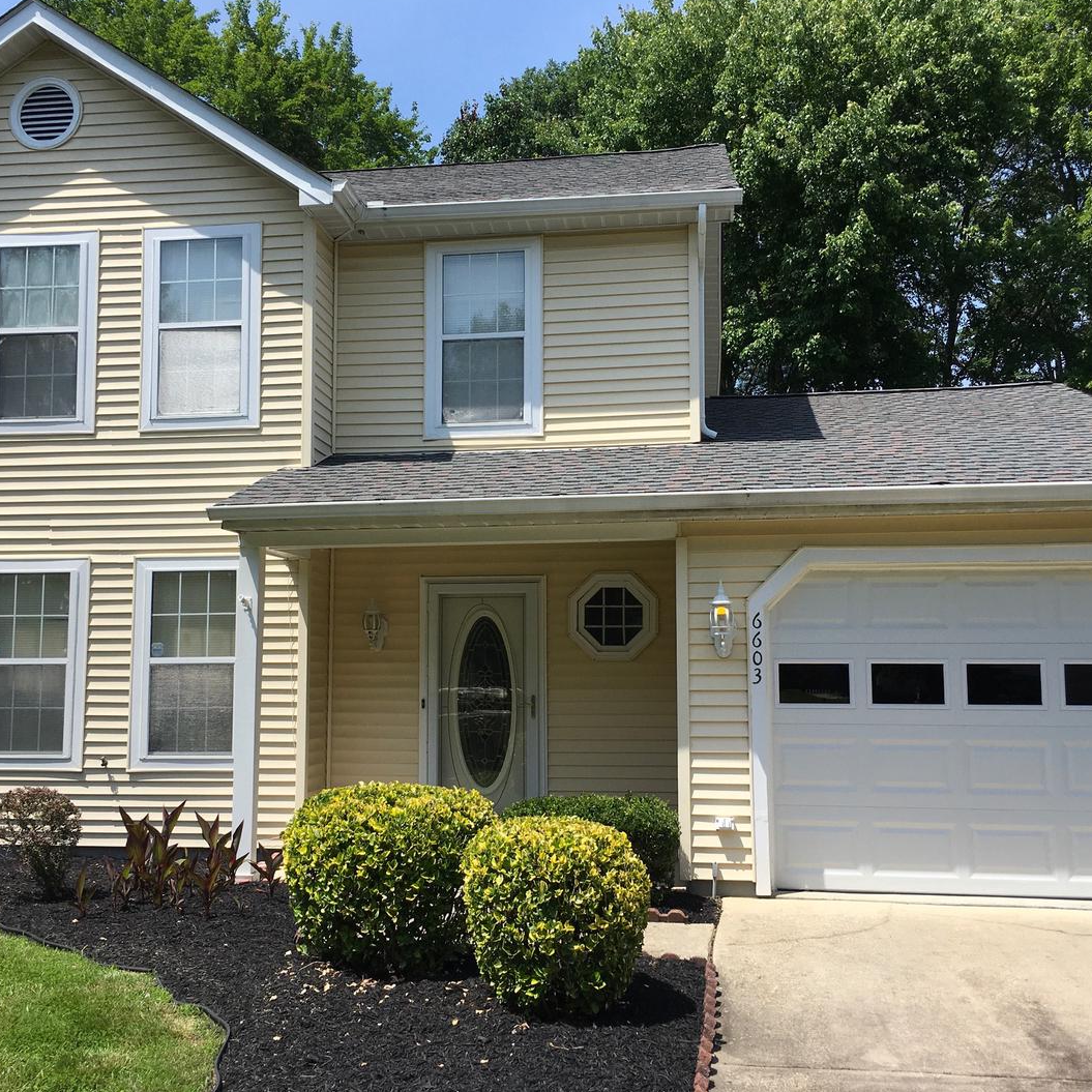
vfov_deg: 47.2
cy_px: 544
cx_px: 509
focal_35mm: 35
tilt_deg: +6.8
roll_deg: +0.0
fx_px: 1249
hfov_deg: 47.2
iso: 25
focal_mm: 4.15
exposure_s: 1/1709
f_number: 2.2
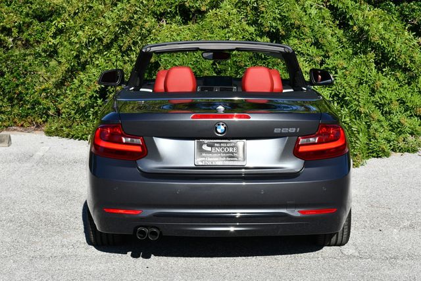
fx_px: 1053
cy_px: 140
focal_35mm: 90
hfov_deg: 22.6
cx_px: 210
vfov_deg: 15.2
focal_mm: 45
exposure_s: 1/250
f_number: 8
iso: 100
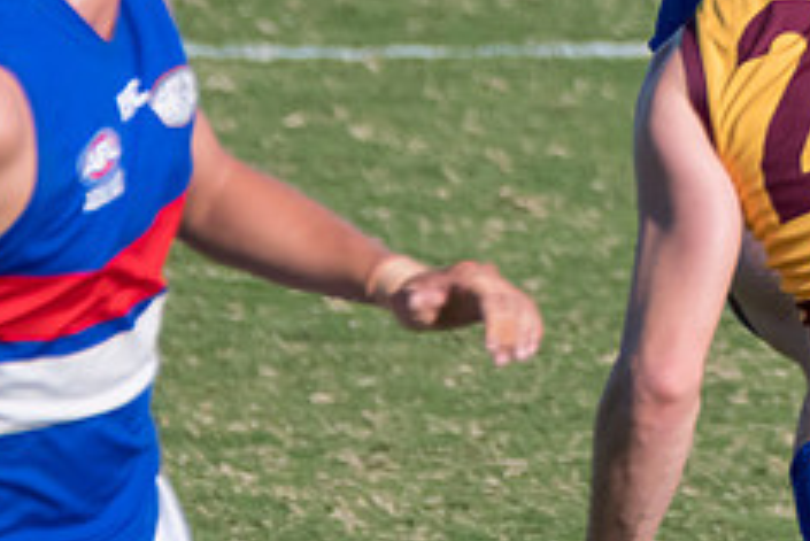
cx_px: 712
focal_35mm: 2496
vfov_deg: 0.6
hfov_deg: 0.8
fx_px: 56192
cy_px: -237
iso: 800
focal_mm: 550
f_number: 8
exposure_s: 1/4000
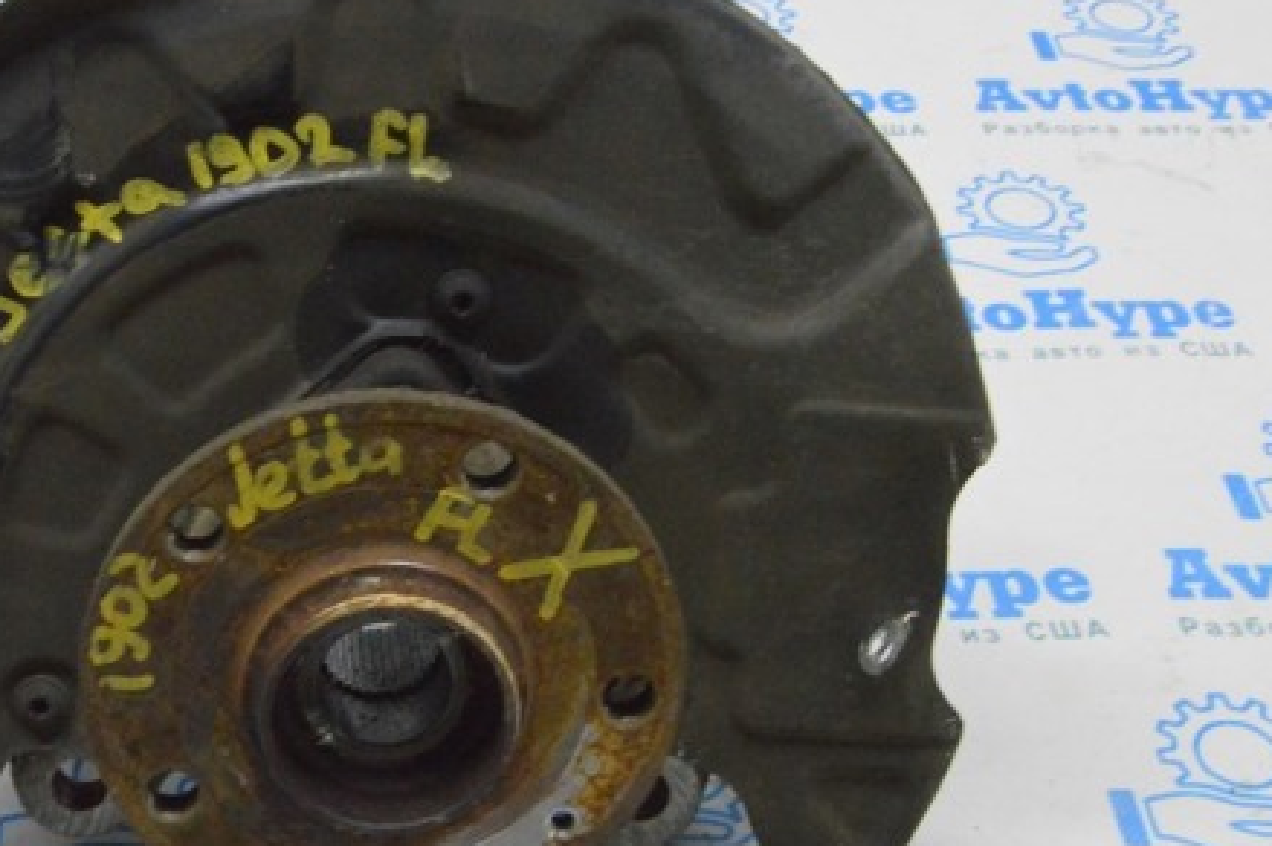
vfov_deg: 20.1
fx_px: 2391
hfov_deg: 29.4
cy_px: 422
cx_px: 353
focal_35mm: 68
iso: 6400
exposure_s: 1/20
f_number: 20
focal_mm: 31
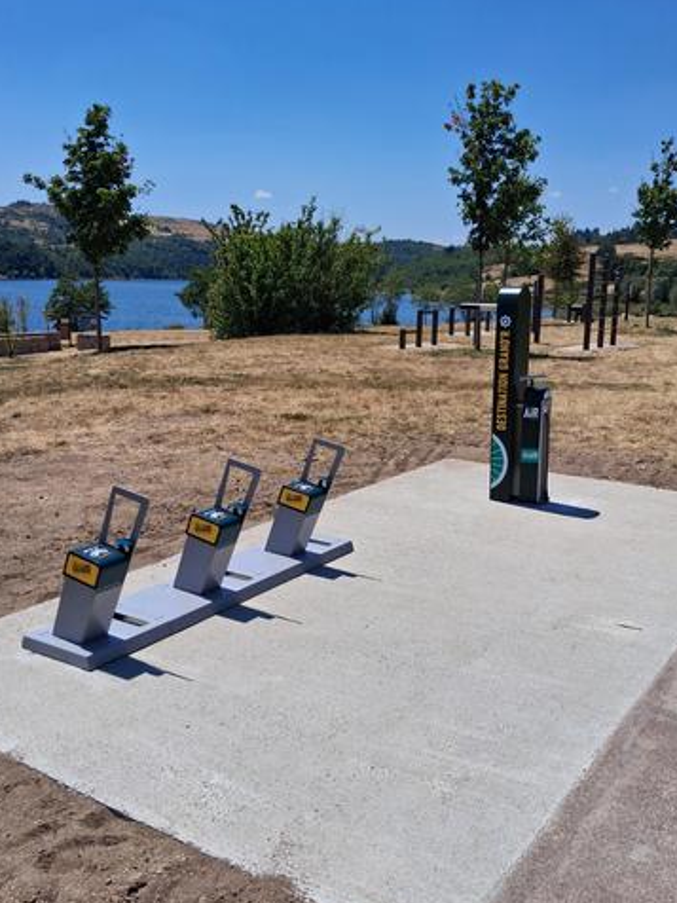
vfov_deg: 53.9
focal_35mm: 34
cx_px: 353
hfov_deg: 41.8
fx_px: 887
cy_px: 425
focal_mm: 4
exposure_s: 1/1020
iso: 20
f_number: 1.8
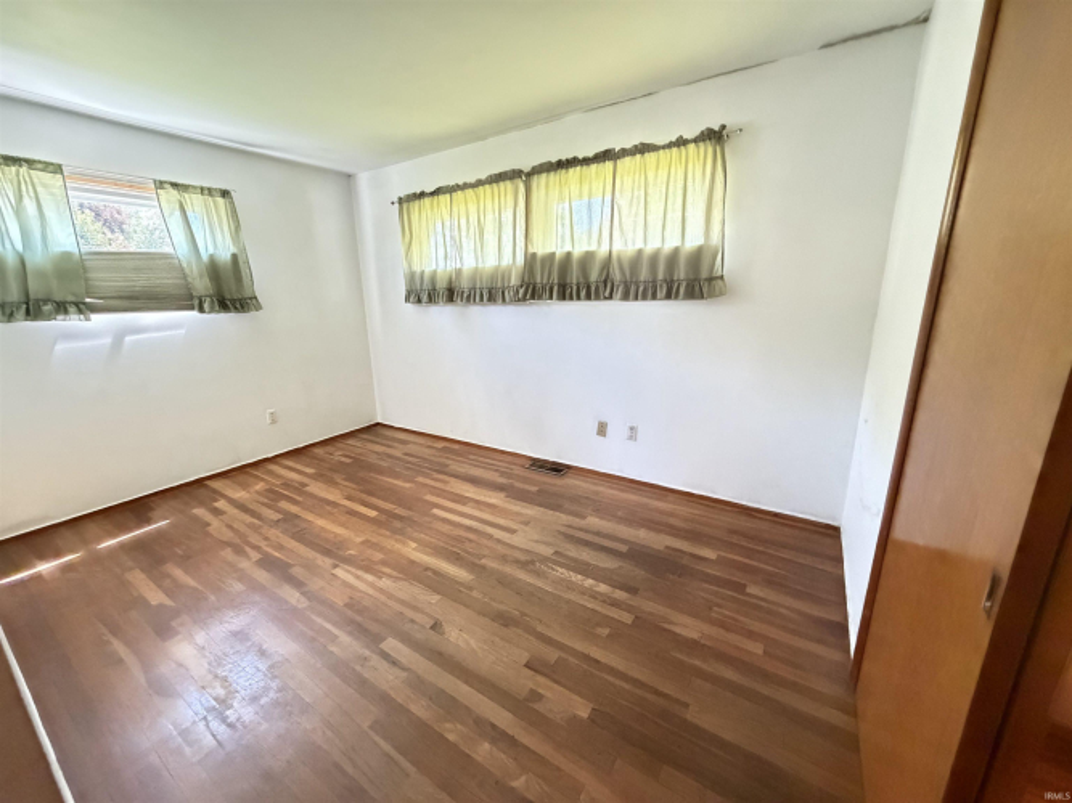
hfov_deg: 102.1
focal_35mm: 14
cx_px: 536
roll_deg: +1.2
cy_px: 402
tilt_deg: -15.2
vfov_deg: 85.7
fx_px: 433
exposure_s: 1/60
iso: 1250
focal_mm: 2.22
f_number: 2.2
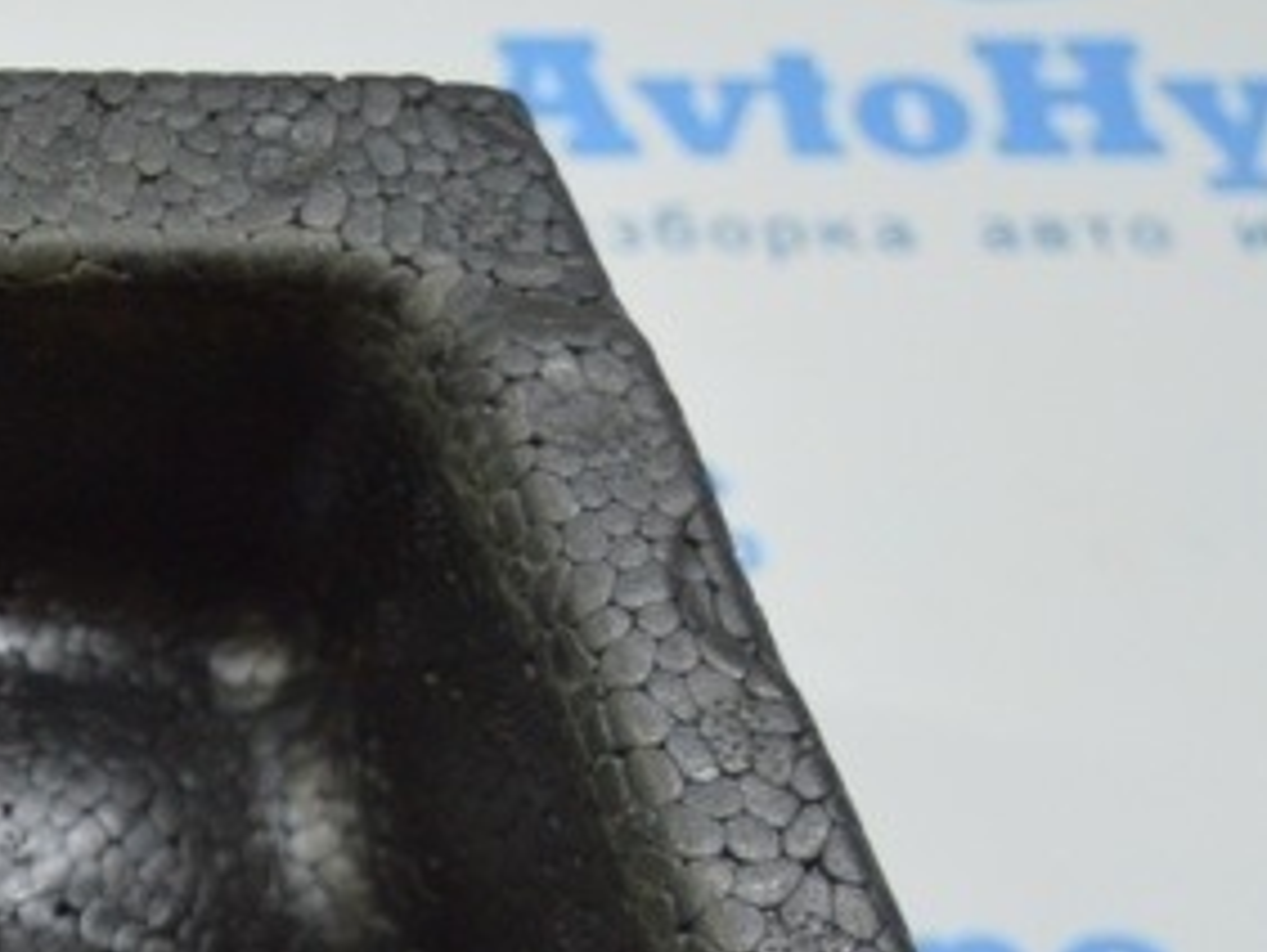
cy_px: 1192
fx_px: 4020
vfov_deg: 13.1
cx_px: -395
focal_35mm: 110
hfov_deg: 16.8
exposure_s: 1/80
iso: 400
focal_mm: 21
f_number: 3.8
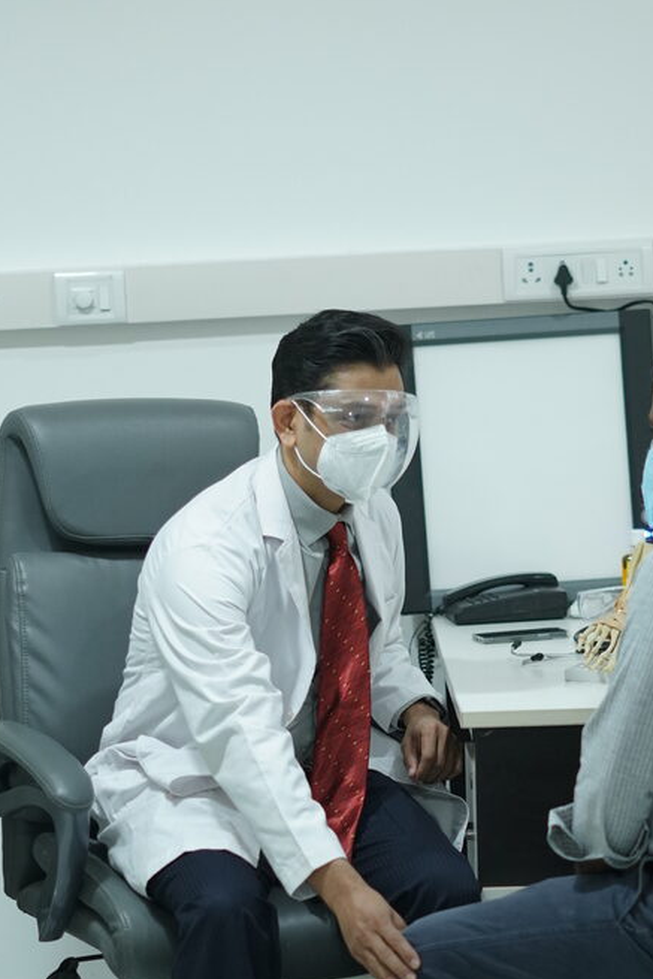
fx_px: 3018
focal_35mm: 111
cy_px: 720
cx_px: 452
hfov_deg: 12.3
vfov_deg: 18.3
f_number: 2
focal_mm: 50
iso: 1000
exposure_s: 1/250
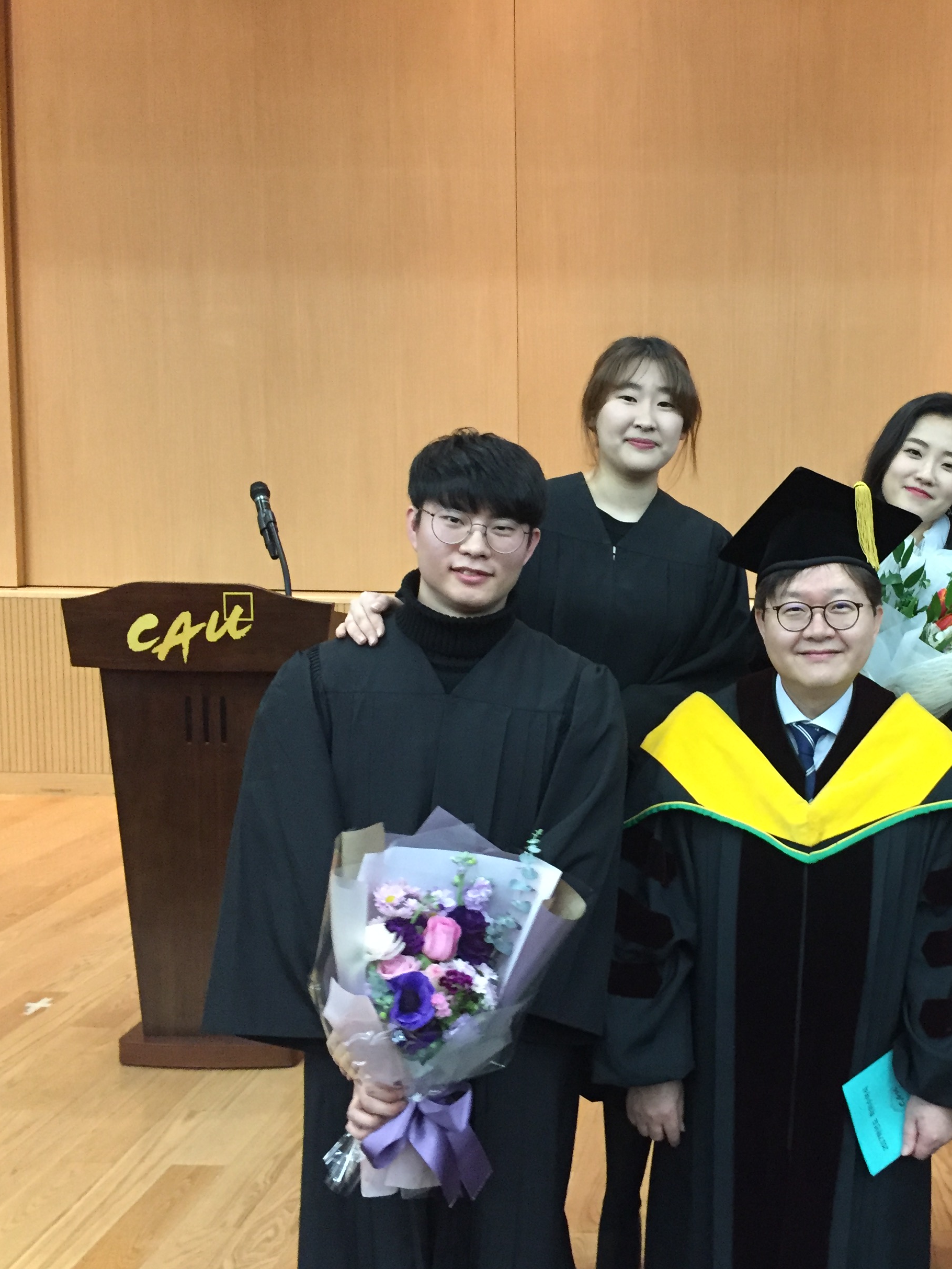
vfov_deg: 47.9
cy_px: 636
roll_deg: -0.1
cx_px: 772
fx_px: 1430
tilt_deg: -5.8
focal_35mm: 39
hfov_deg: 35.5
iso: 250
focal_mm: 4.15
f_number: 2.2
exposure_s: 1/15
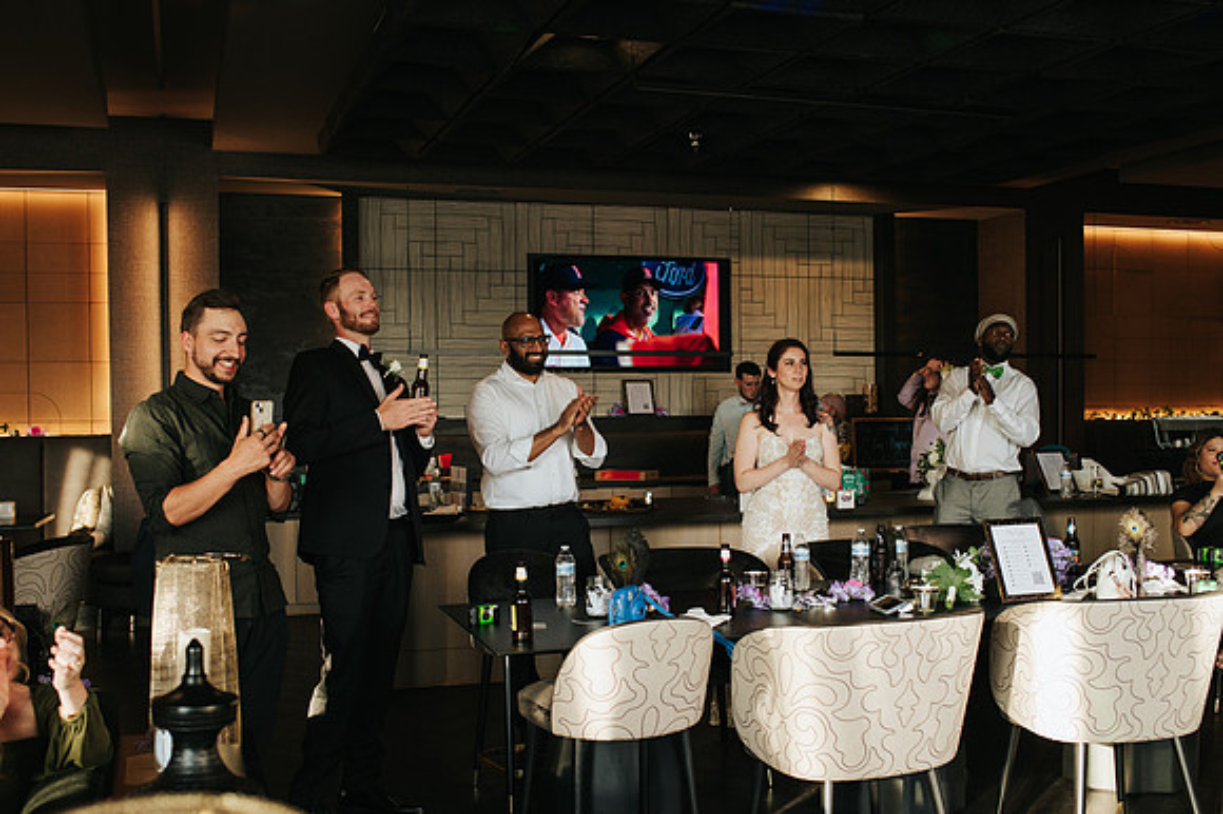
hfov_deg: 48.1
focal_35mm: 40
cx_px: 616
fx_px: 1370
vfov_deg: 33.1
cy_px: 450
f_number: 3.2
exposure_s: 1/320
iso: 1000
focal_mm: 35
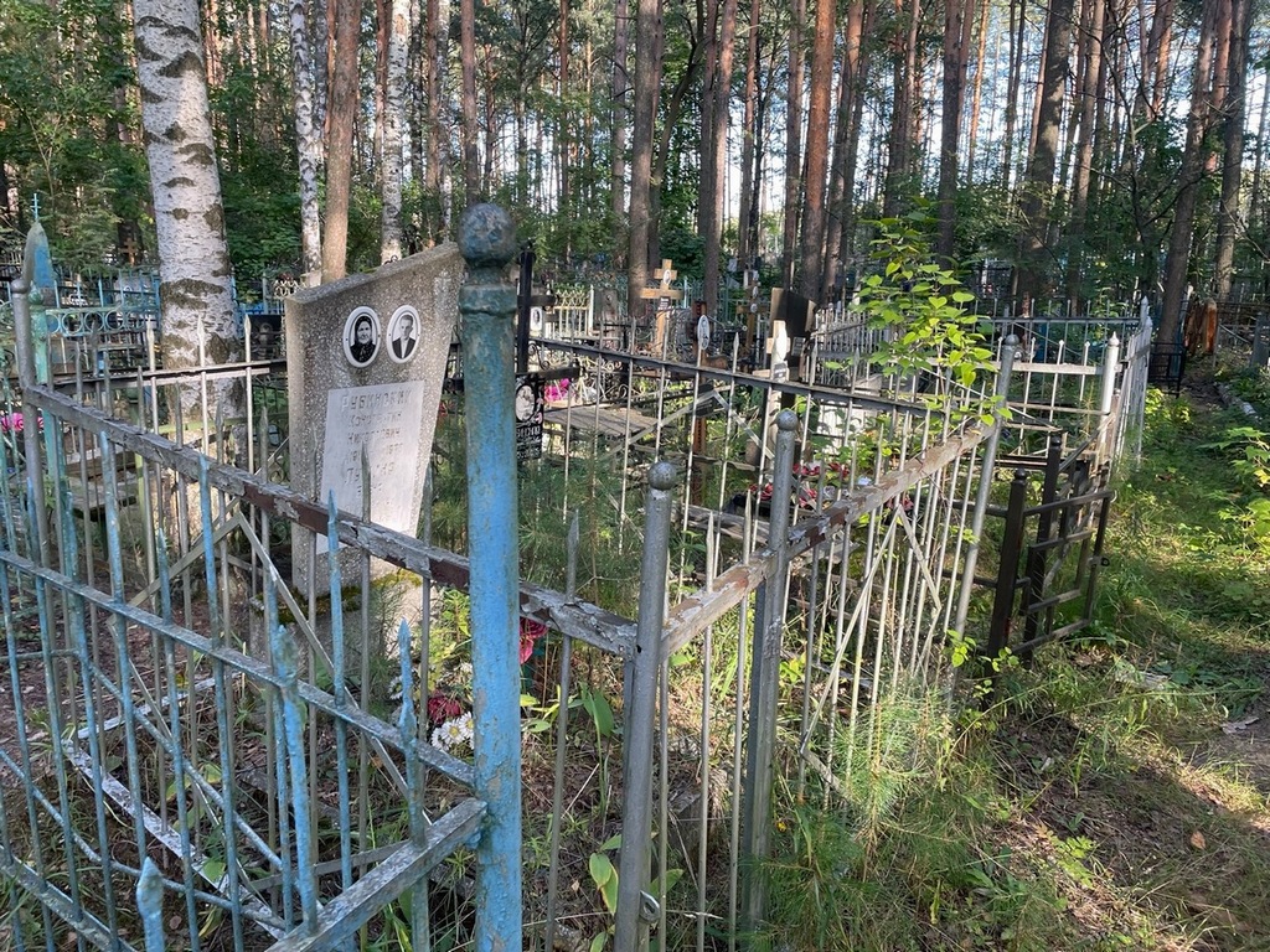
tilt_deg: -7.2
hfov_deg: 67.3
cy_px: 476
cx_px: 635
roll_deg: -3.5
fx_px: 954
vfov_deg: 53.1
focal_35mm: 26
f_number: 1.6
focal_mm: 4.2
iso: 50
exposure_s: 1/121
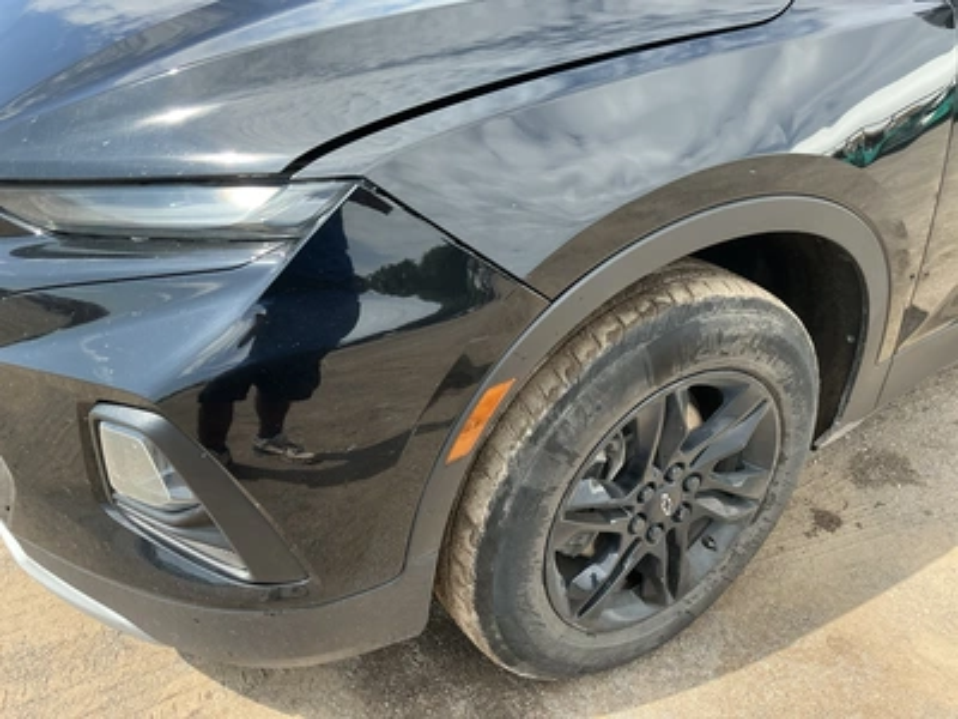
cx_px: 479
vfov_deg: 49.7
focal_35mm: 28
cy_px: 360
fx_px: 775
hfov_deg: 63.4
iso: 25
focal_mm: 3
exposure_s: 1/400
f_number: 1.8
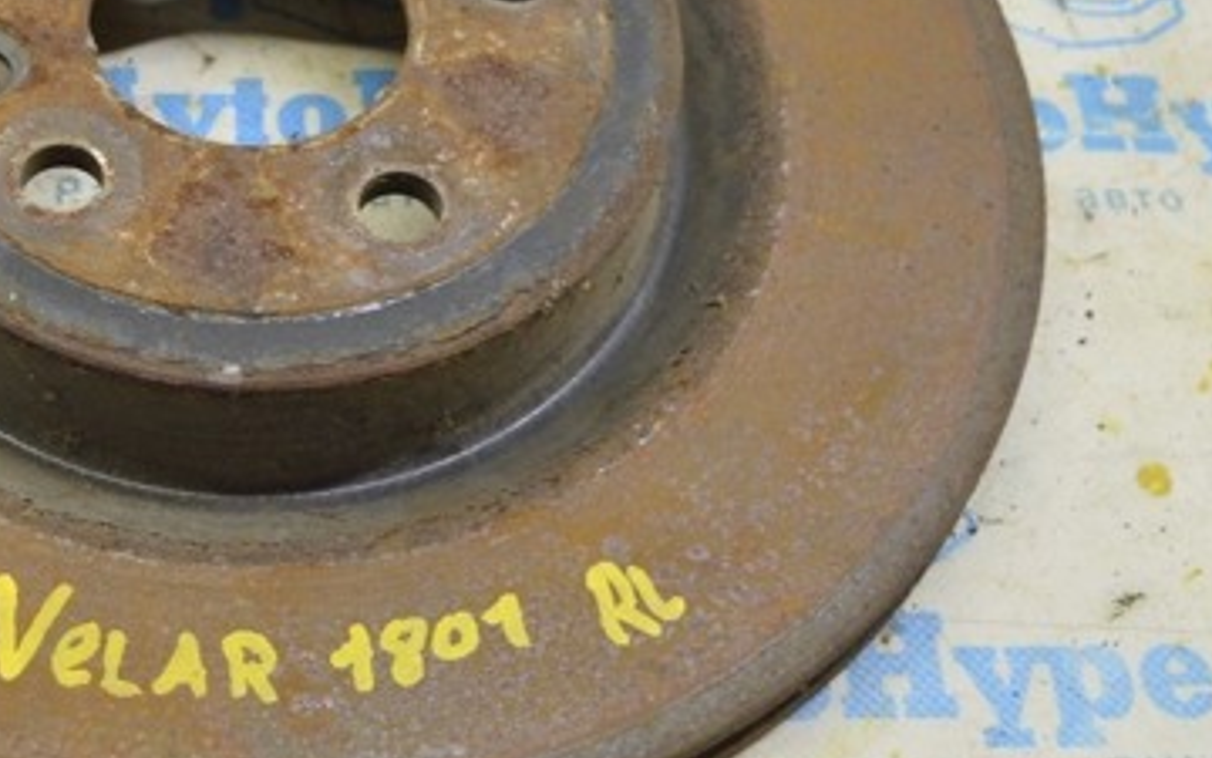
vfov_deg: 17.1
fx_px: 2510
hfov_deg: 26.4
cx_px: 168
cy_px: 204
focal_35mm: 76
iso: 400
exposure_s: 1/20
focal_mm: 28
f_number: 5.6
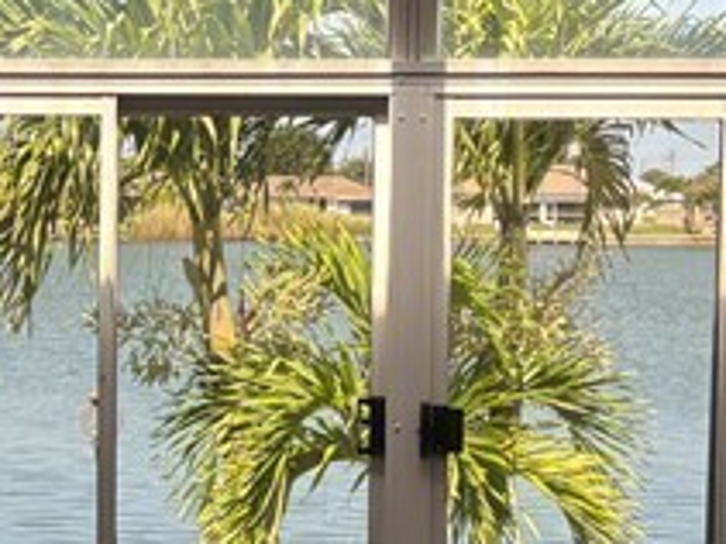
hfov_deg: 15.4
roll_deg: -0.9
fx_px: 2641
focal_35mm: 126
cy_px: 331
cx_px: 24
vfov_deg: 11.7
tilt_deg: -2.3
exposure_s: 1/618
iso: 50
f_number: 1.6
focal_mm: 5.96
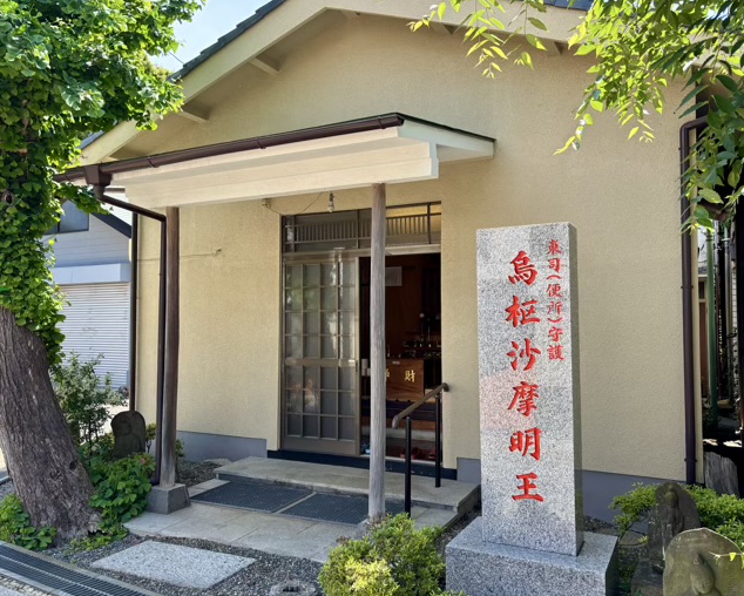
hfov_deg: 62.2
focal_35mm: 28
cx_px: 378
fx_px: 617
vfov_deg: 51.6
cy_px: 295
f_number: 1.6
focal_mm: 5.96
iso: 50
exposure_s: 1/608
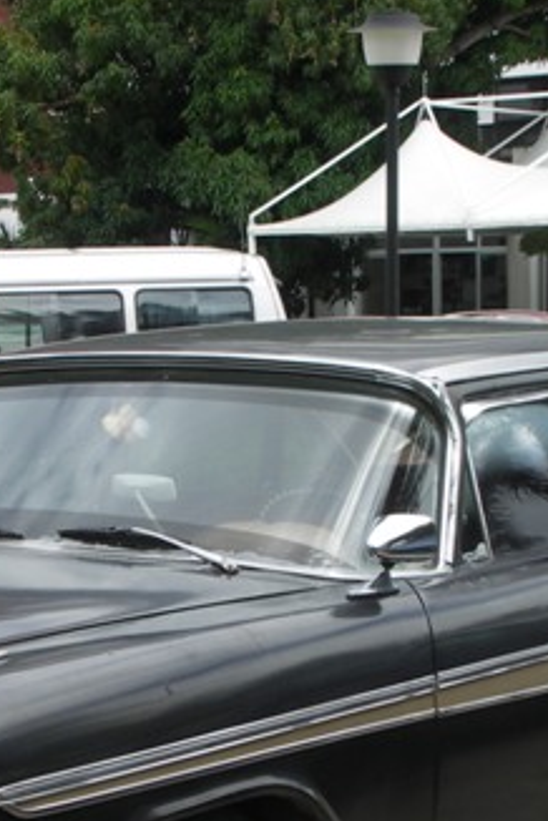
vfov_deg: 19.0
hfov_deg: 12.8
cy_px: 615
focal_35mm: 107
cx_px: 168
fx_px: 2443
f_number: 5.6
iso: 50
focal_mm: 11
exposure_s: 1/200
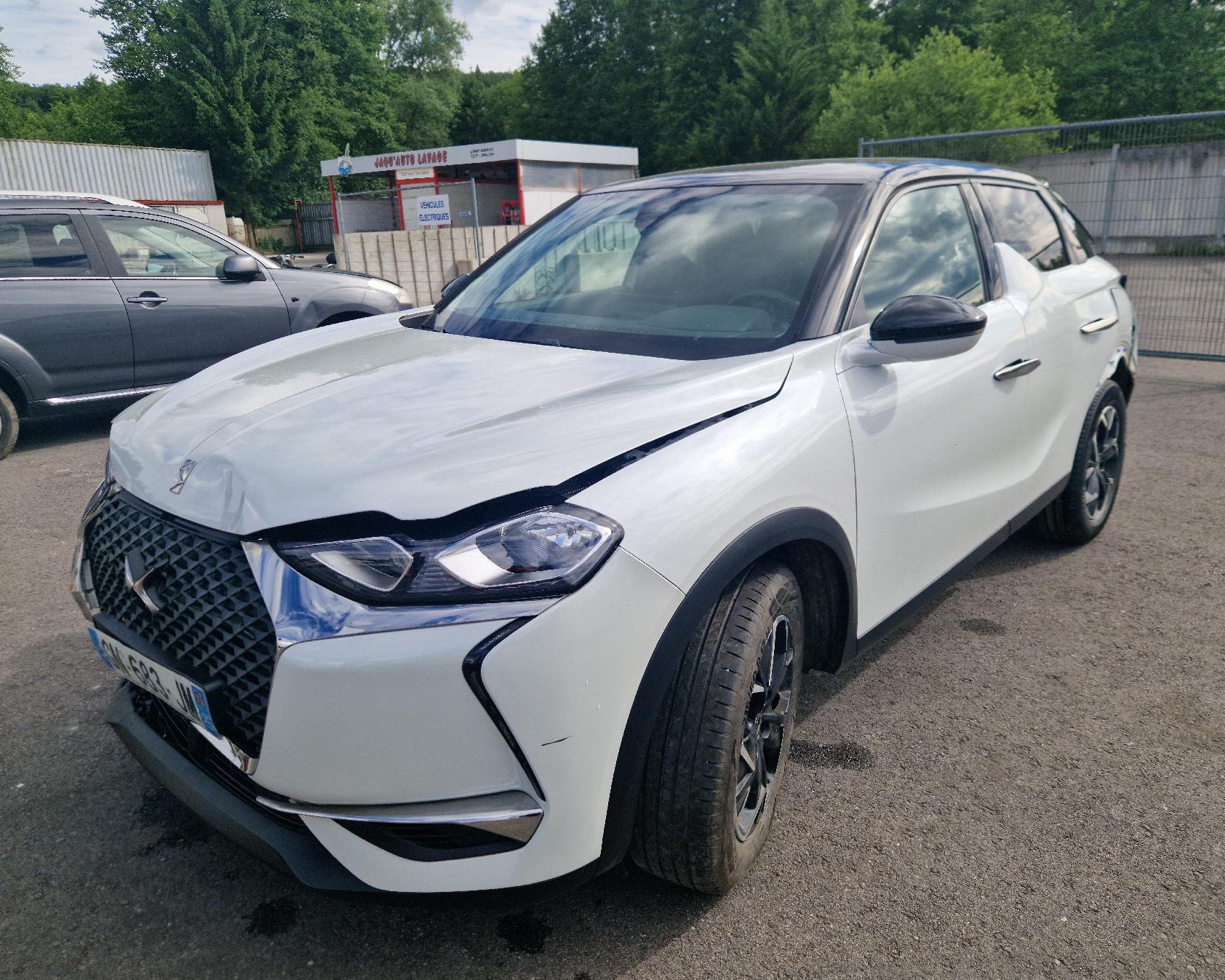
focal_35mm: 24
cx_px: 629
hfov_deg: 70.3
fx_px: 870
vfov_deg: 58.8
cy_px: 490
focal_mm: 5.4
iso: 50
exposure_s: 1/1667
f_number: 1.8
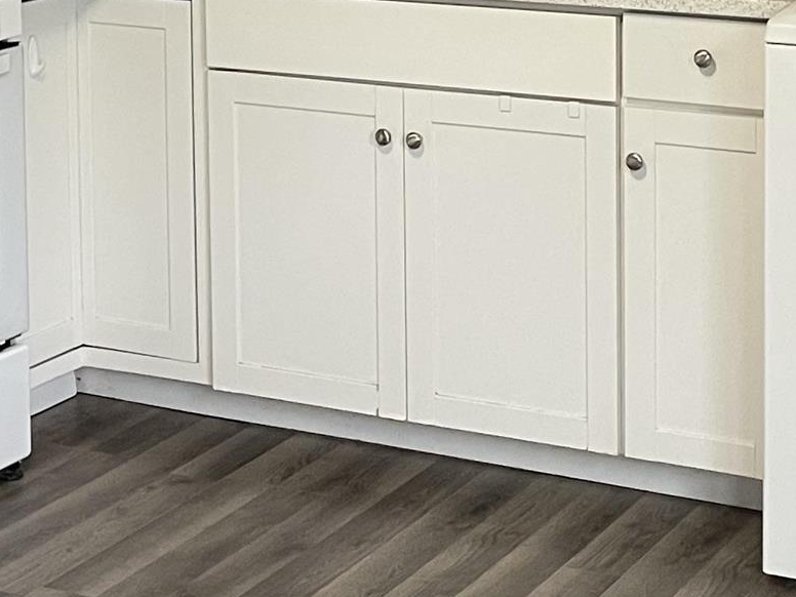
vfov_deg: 14.5
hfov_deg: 19.8
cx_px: 424
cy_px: -89
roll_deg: +0.3
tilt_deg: -7.7
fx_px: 2277
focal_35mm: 99
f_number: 1.6
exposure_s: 1/60
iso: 320
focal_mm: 5.1
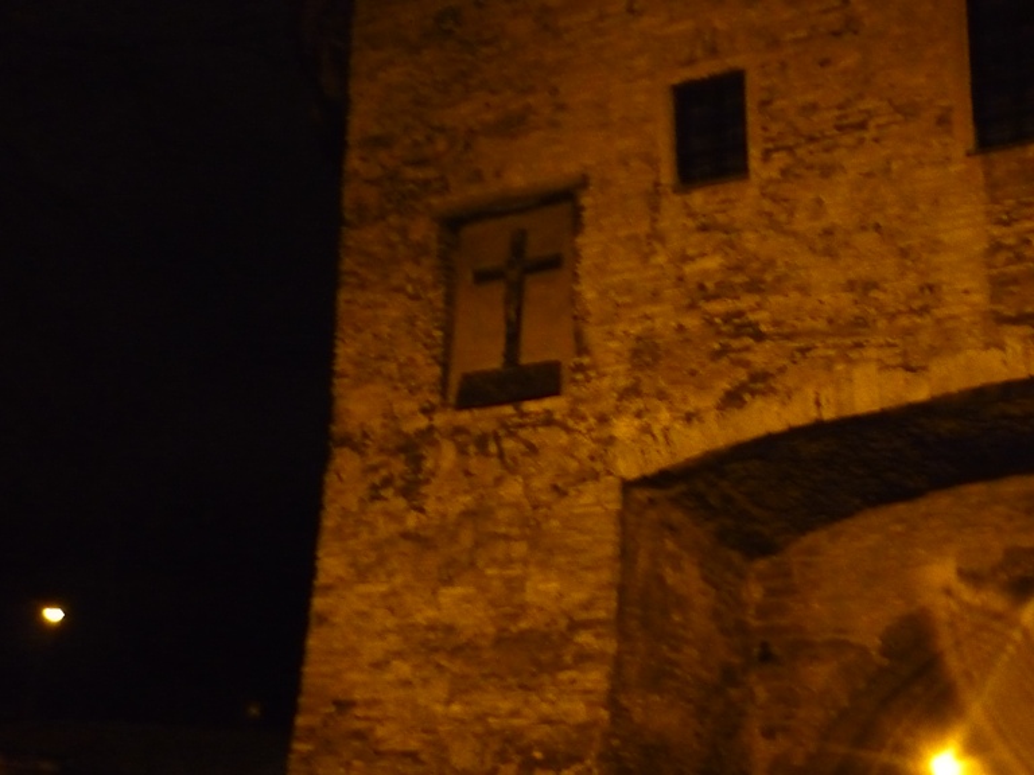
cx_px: 517
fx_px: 1464
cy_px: 388
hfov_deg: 38.9
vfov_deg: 29.7
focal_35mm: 49
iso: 800
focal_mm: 6.3
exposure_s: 1/8
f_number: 2.9
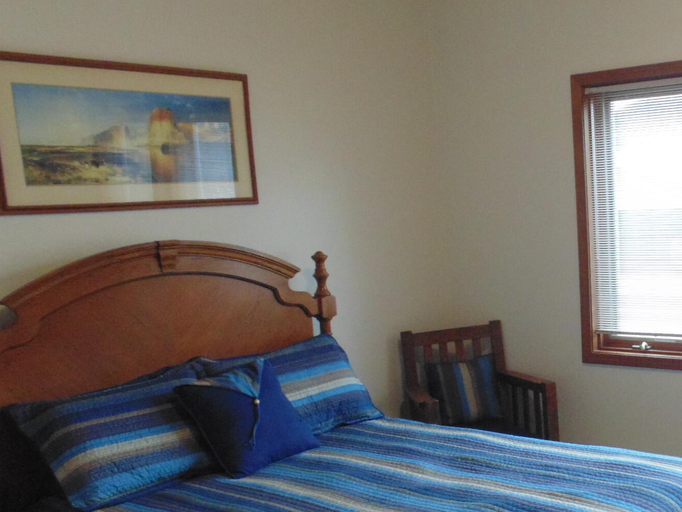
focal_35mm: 43
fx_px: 847
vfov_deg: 32.9
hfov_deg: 41.5
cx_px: 570
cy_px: 387
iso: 320
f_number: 3.1
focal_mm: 4
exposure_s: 1/30
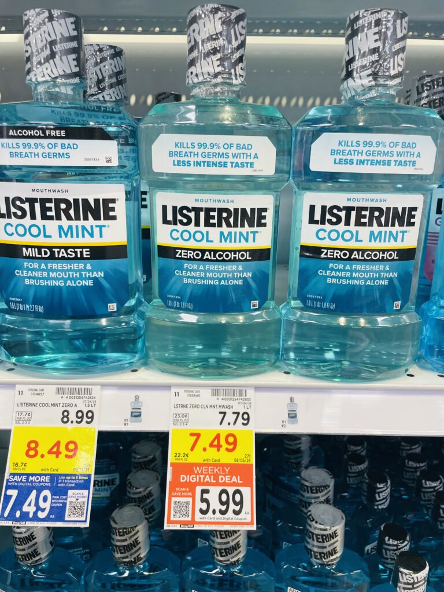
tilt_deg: -16.9
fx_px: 445
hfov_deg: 53.1
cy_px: 296
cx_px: 222
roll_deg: -1.0
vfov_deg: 67.3
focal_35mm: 26
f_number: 1.6
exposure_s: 1/120
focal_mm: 4.2
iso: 100
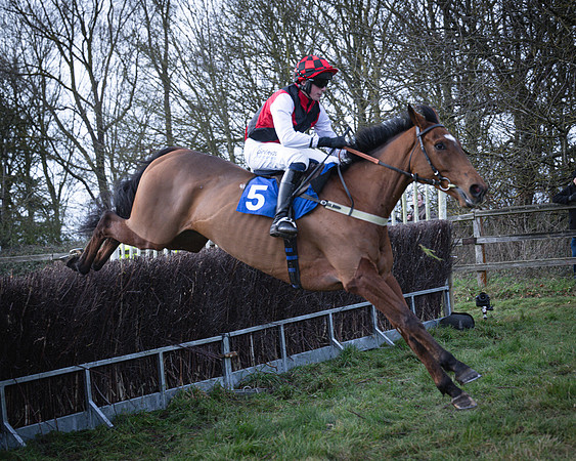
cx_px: 265
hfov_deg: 24.2
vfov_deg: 19.4
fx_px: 1343
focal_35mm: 79
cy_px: 230
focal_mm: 70
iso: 800
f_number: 4
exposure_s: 1/1250
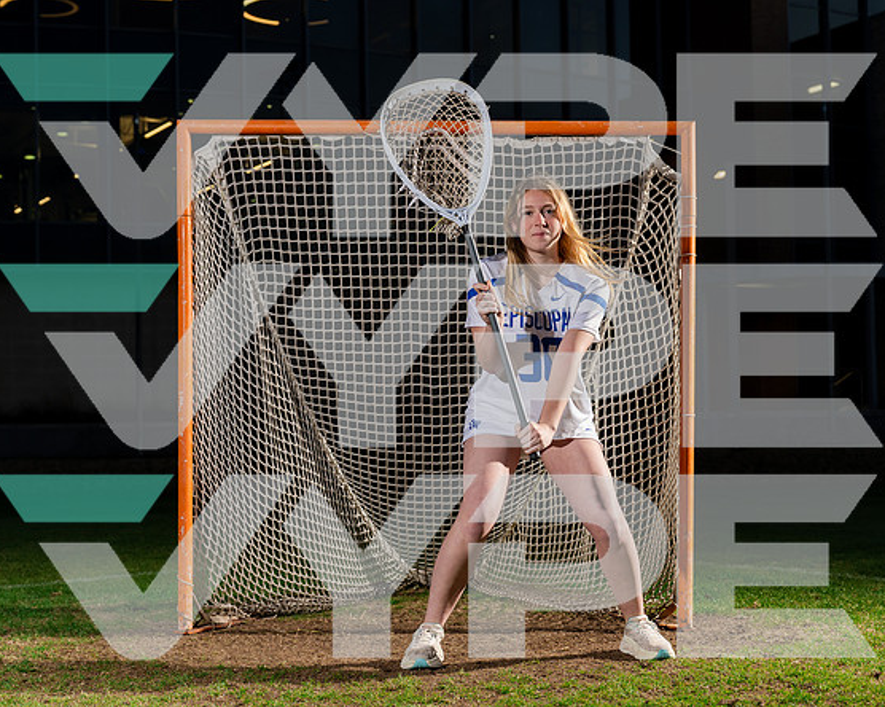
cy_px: 354
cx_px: 463
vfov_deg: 28.1
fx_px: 1413
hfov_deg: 34.8
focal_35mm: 54
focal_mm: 47
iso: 250
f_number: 4.5
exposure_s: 1/250
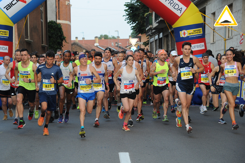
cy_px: 82
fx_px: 646
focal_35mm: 95
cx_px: 122
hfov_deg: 21.5
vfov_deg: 14.4
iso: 1250
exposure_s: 1/250
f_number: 5.6
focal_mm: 95
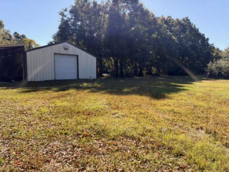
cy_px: 86
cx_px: 114
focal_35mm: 24
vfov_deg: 56.8
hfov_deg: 71.6
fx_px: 159
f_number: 1.48
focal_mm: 6.93
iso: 64
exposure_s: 1/2667
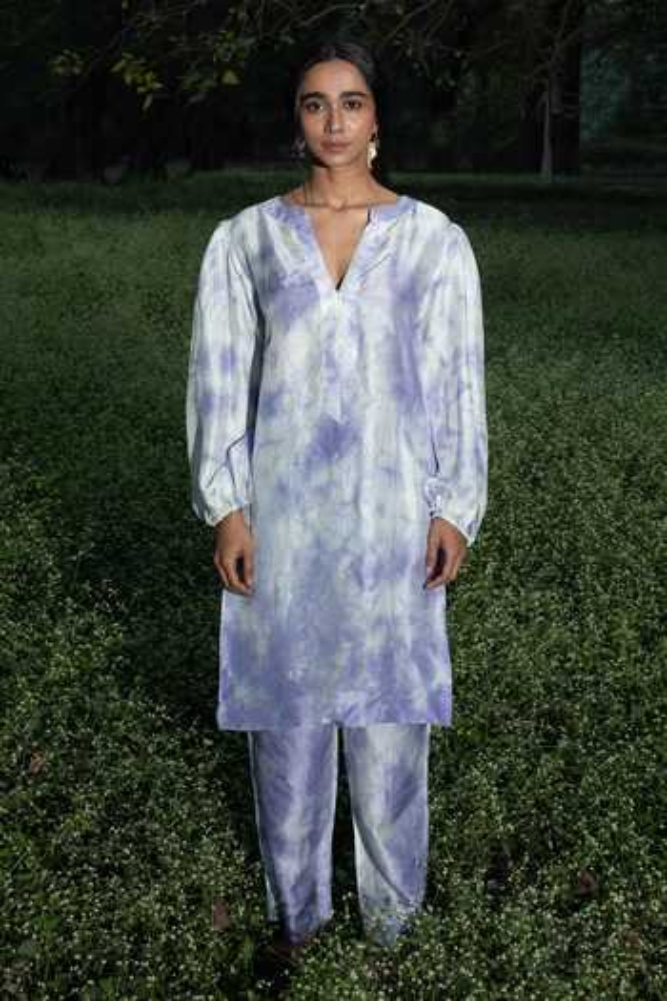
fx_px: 973
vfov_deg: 54.4
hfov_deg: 37.9
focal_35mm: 35
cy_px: 500
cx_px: 334
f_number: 5
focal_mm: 35
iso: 400
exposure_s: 1/200
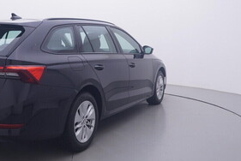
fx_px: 295
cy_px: 54
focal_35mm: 44
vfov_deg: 30.4
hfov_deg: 43.8
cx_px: 78
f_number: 5
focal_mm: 15
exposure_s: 1/80
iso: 200
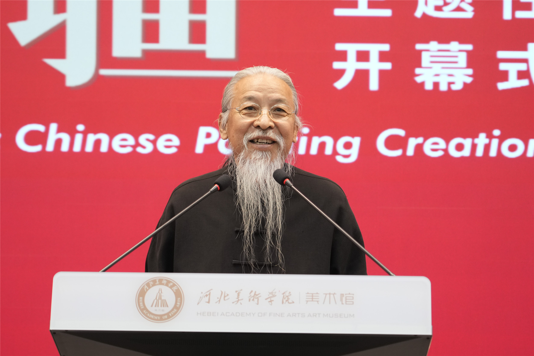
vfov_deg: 10.8
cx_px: 267
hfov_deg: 16.1
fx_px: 1883
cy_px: 178
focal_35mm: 127
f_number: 4
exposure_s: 1/125
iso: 1000
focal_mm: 85
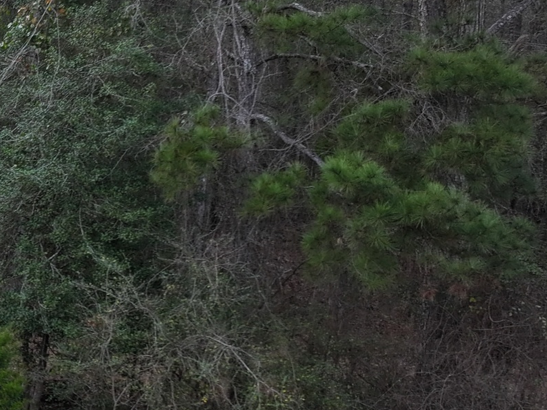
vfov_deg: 15.9
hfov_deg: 18.6
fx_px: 1469
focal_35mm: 93
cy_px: 262
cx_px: -282
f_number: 2.8
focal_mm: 12.29
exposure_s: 1/15
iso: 190
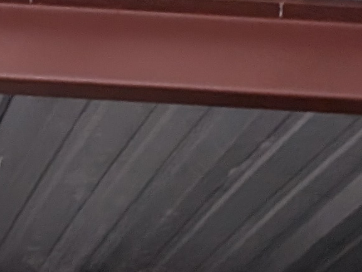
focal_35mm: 170
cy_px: 726
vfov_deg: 7.9
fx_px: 1778
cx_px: -213
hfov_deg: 11.1
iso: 310
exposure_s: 1/30.4
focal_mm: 6.9
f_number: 1.68
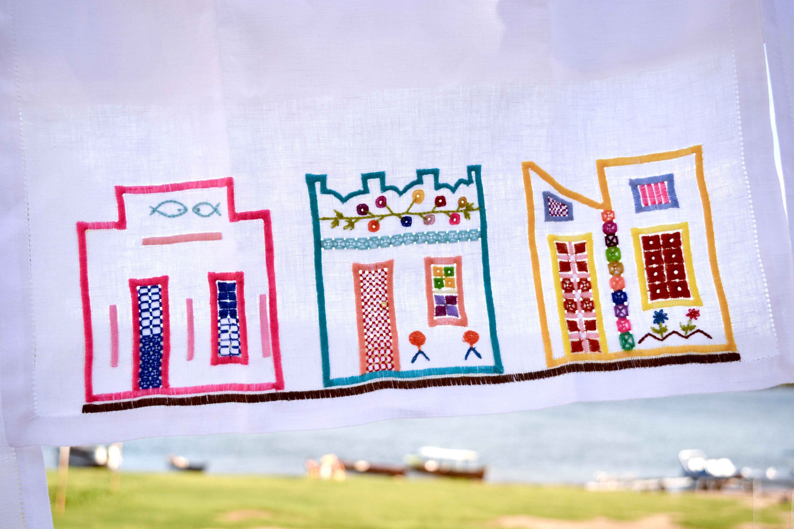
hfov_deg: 42.3
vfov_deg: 28.9
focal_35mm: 46
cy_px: 264
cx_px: 397
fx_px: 1026
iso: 400
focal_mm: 31
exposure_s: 1/2000
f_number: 5.6
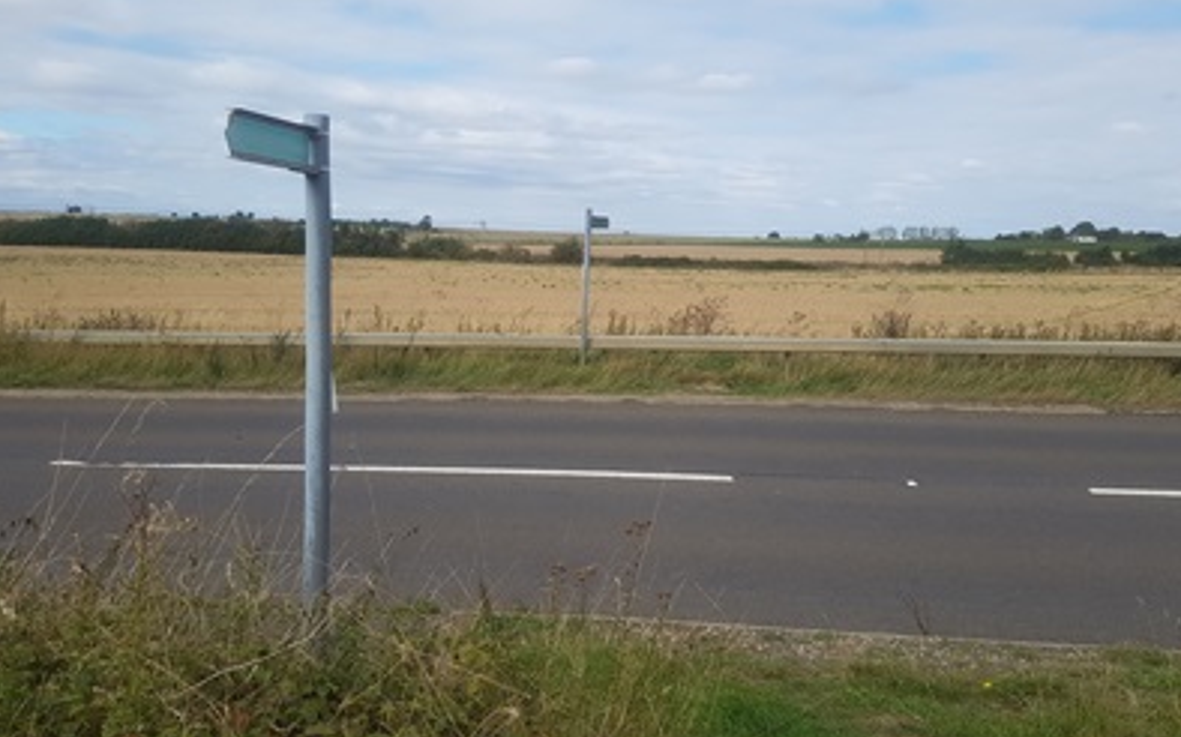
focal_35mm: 28
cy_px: 321
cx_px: 585
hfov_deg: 66.5
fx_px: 901
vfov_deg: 44.4
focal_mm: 4.2
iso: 50
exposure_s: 1/2792
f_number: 1.7
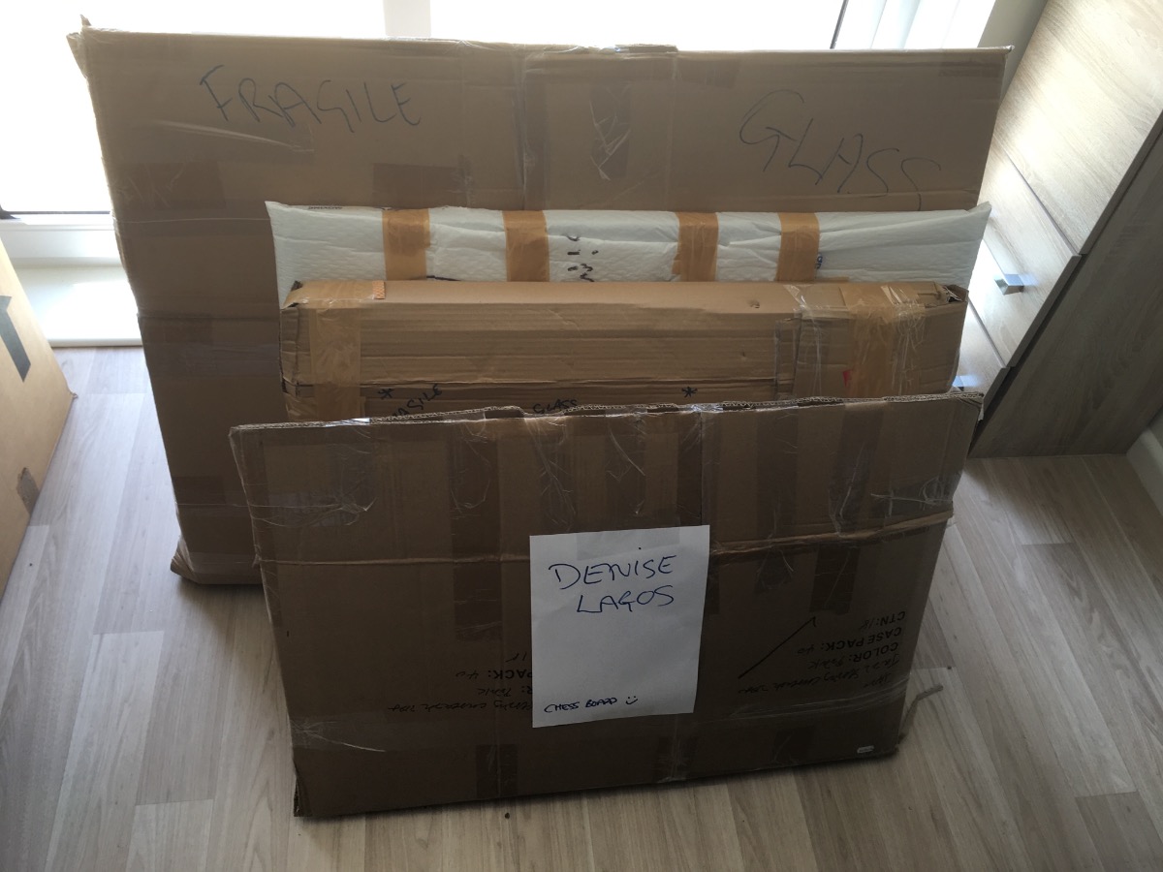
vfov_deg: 48.2
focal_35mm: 29
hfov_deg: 61.7
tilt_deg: -50.5
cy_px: 436
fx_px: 974
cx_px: 582
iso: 25
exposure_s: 1/110
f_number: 2.2
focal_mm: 4.15
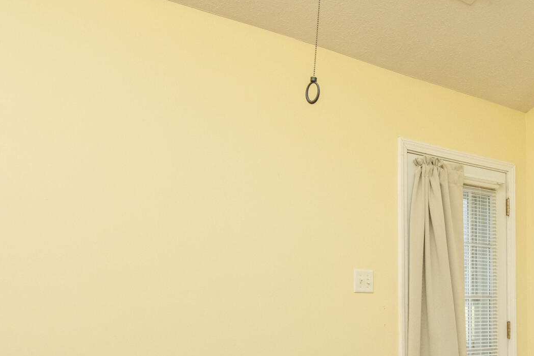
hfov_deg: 38.7
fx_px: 682
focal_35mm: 46
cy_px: 310
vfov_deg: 28.3
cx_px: 513
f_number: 10
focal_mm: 16
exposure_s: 1/250
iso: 500
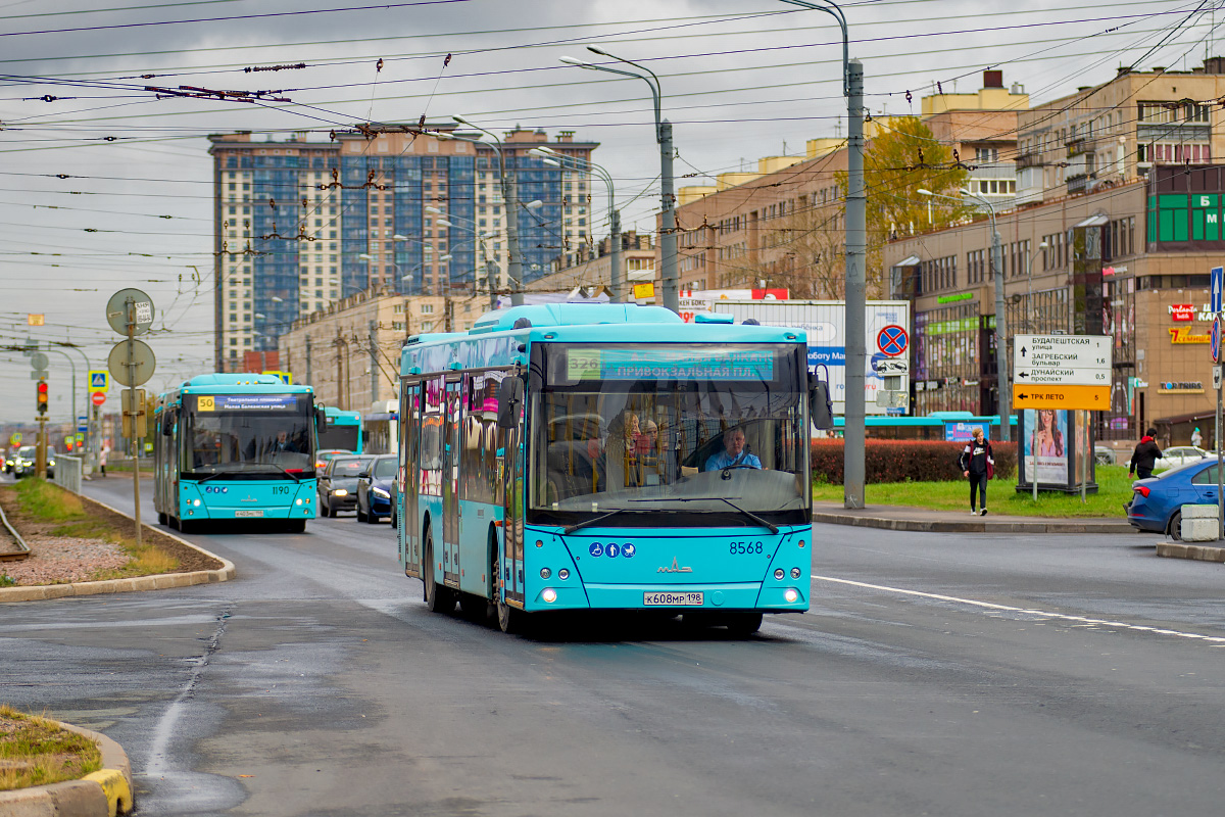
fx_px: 3743
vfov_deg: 12.5
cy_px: 408
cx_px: 612
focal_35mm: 110
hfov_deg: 18.6
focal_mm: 110
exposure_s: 1/640
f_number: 4
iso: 200
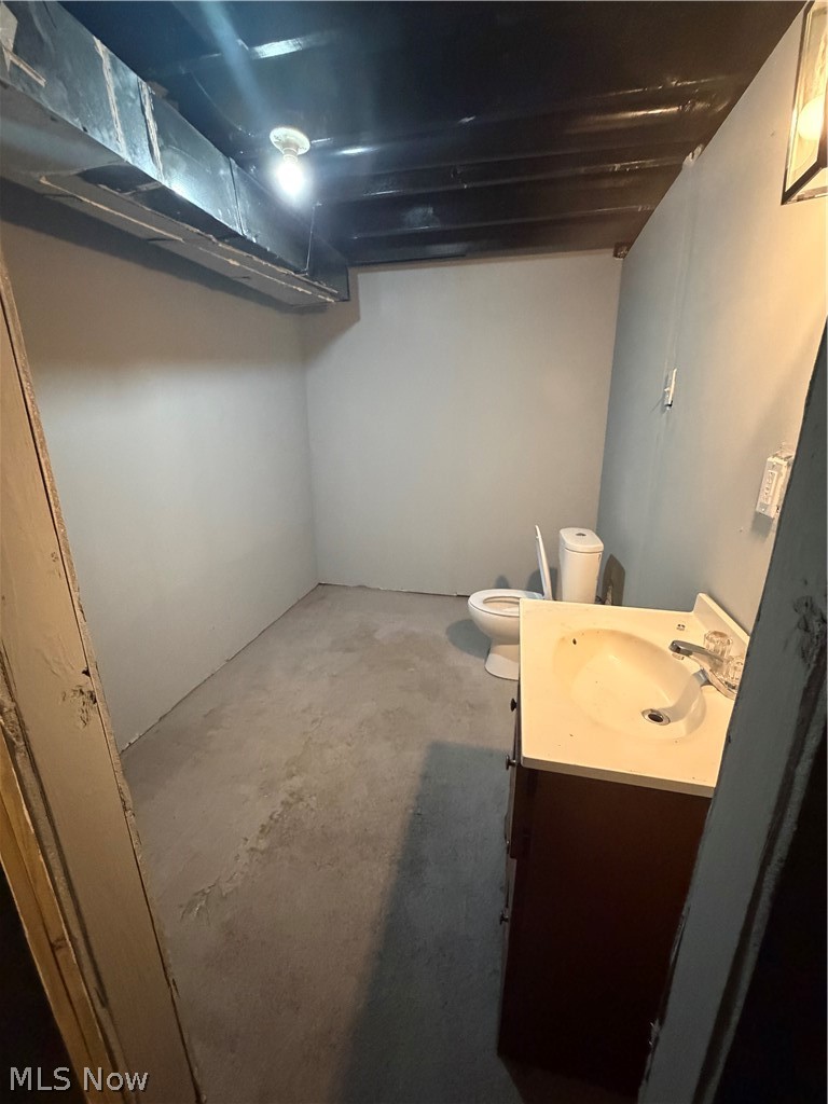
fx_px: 446
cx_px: 414
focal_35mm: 14
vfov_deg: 102.1
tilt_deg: -17.3
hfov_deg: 85.7
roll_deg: +0.8
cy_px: 552
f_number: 2.2
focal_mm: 2.22
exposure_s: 1/60
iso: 1250
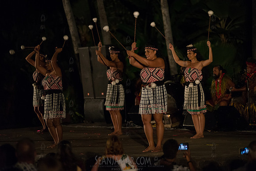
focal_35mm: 145
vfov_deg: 9.5
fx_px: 1031
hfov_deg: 14.2
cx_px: 128
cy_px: 86
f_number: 2.8
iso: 4000
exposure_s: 1/320
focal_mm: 145
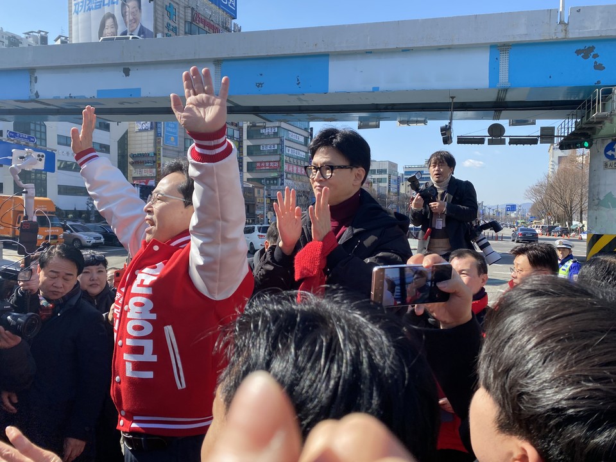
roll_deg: +2.2
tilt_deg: -3.9
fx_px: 463
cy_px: 231
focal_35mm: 26
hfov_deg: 67.3
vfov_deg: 53.1
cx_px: 308
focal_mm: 4.25
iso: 32
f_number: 1.8
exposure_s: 1/1272
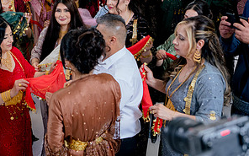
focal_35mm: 56
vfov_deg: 22.8
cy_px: 29
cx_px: 13
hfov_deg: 33.8
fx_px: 380
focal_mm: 28
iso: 800
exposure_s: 1/160
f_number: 2.8
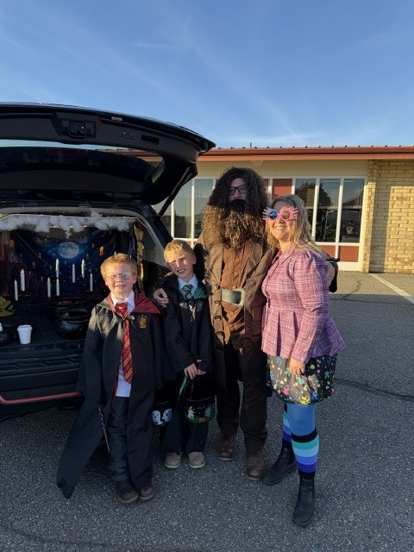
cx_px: 207
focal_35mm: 24
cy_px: 276
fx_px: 383
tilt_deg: -8.4
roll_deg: -1.2
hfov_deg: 56.8
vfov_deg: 71.6
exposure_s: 1/1271
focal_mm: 6.76
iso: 80
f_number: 1.78
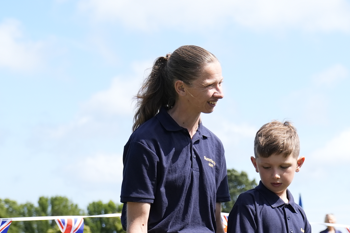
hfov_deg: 18.3
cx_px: 321
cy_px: 254
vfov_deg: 12.3
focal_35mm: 110
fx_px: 1069
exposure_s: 1/2500
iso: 400
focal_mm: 39
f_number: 3.5
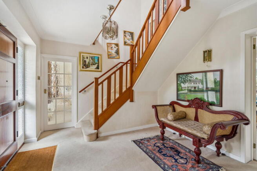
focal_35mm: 16
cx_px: 128
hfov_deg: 96.7
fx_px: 114
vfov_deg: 73.8
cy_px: 86
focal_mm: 16
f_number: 4
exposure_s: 2
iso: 320
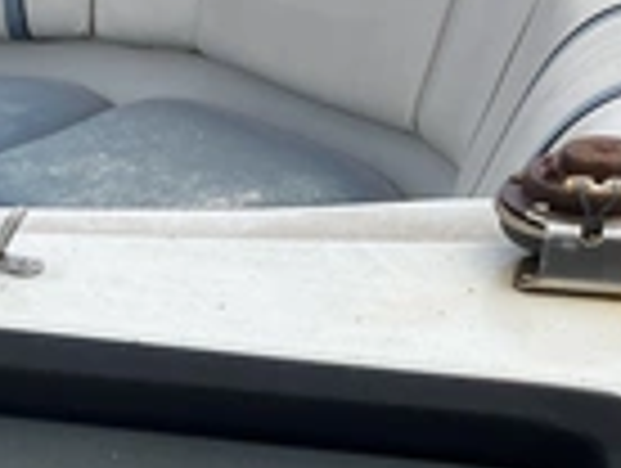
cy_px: 540
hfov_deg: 22.3
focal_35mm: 84
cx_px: -9
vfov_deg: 17.0
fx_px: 1510
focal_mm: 3
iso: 25
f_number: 1.8
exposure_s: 1/1912
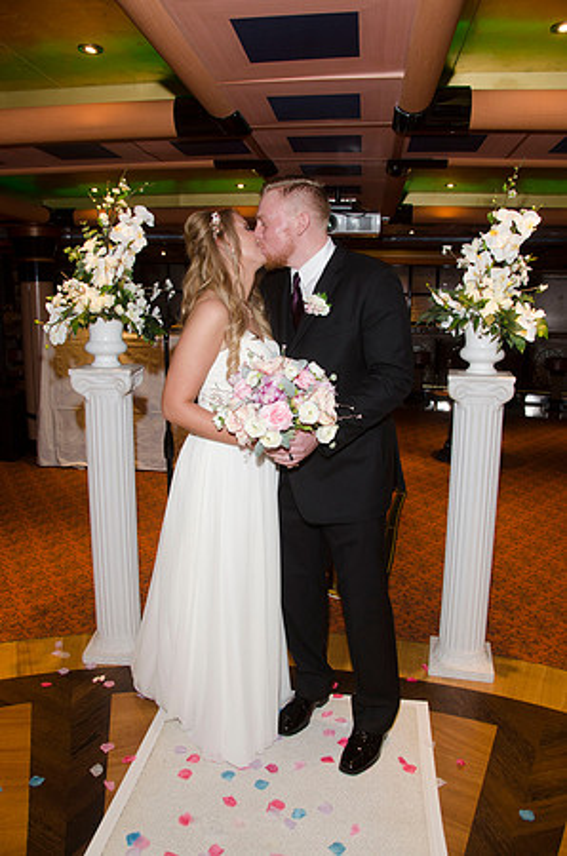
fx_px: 641
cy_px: 428
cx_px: 284
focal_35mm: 27
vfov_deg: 67.5
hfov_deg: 47.7
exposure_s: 1/60
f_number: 5.6
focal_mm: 18
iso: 400
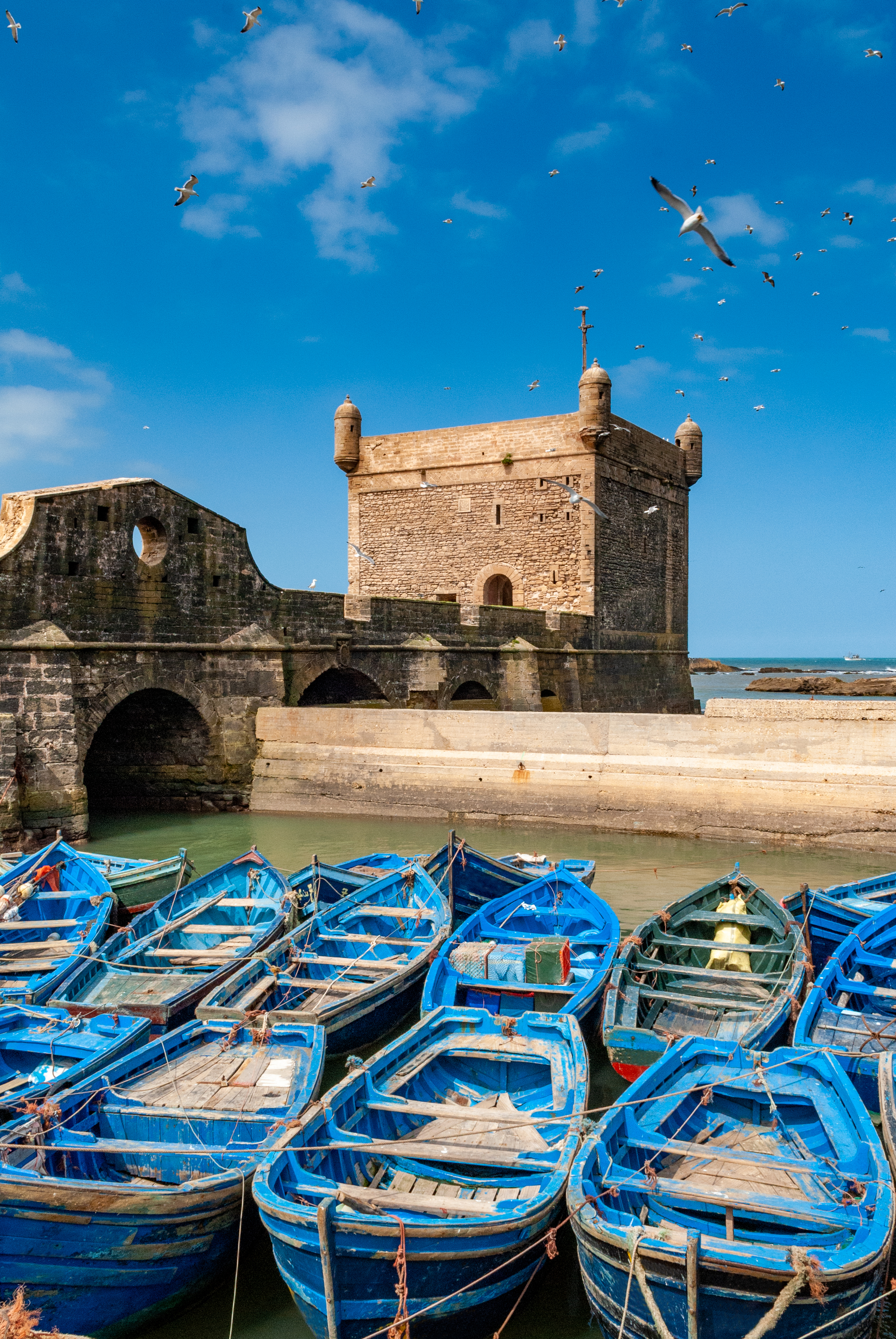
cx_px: 448
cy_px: 670
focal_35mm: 28
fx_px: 1061
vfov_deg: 64.5
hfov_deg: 45.8
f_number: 11
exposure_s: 1/500
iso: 320
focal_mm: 19
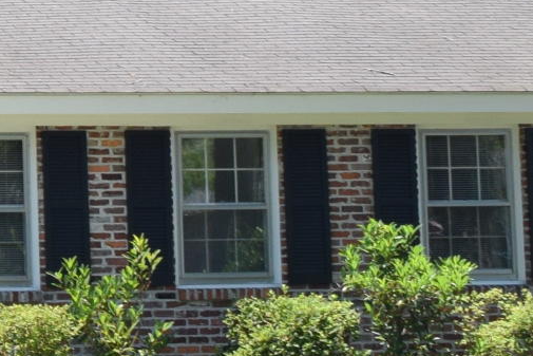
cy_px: -21
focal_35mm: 196
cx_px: -748
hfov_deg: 9.4
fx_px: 2903
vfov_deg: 7.0
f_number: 7.1
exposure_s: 1/200
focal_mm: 22
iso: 400
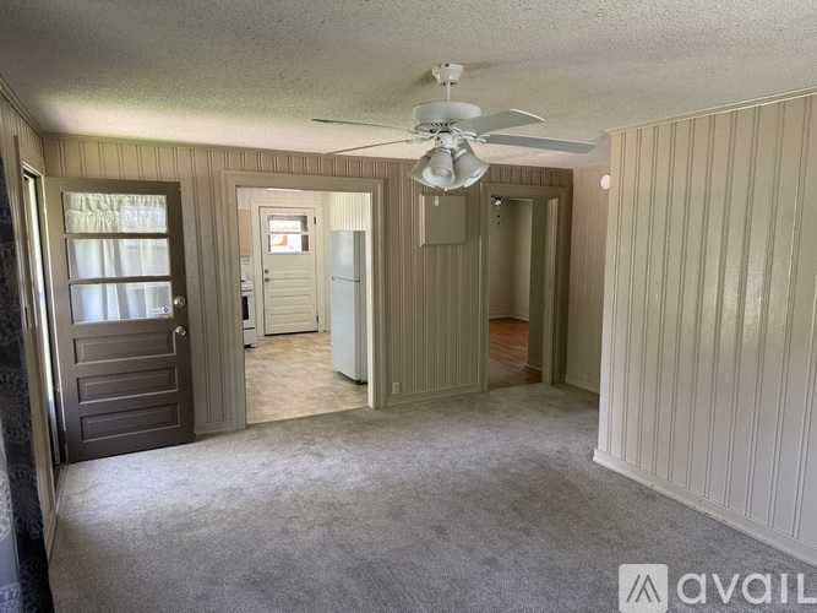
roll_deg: -0.1
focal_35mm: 24
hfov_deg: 71.6
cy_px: 306
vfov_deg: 56.8
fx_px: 566
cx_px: 408
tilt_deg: -7.2
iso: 200
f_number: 1.78
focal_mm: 6.76
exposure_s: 1/96
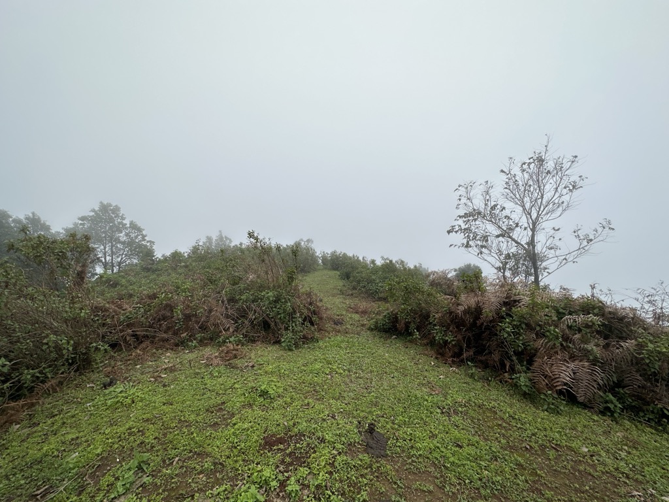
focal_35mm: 14
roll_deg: -3.9
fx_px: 271
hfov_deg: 102.1
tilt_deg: -7.0
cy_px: 251
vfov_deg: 85.7
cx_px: 334
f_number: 2.2
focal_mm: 2.22
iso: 40
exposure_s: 1/1887
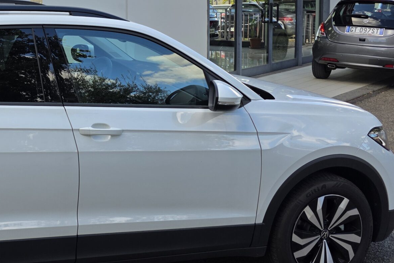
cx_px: 4
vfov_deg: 25.5
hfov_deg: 34.8
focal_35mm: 52
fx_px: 569
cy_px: 48
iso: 80
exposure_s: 1/1300
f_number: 1.7
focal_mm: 6.3
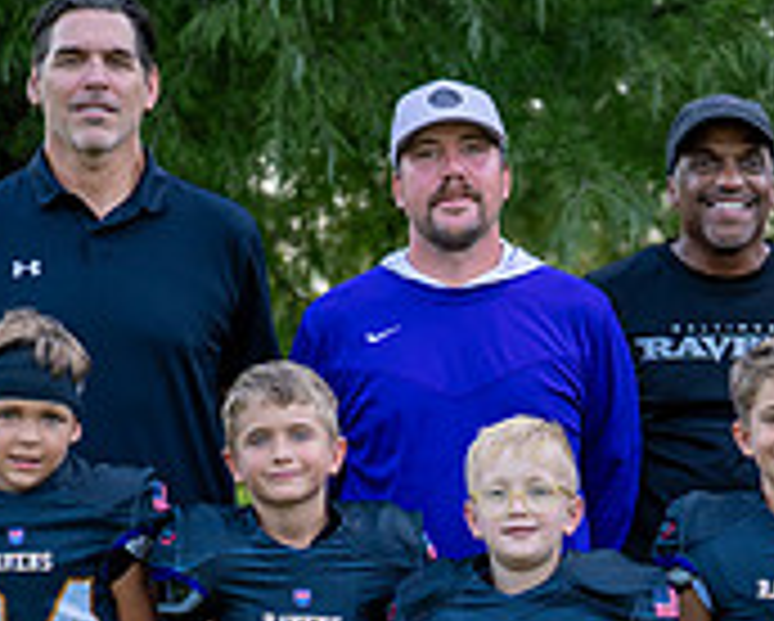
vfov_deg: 7.4
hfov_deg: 9.2
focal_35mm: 209
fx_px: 4793
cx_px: 591
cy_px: 638
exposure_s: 1/500
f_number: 2.2
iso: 100
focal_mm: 50
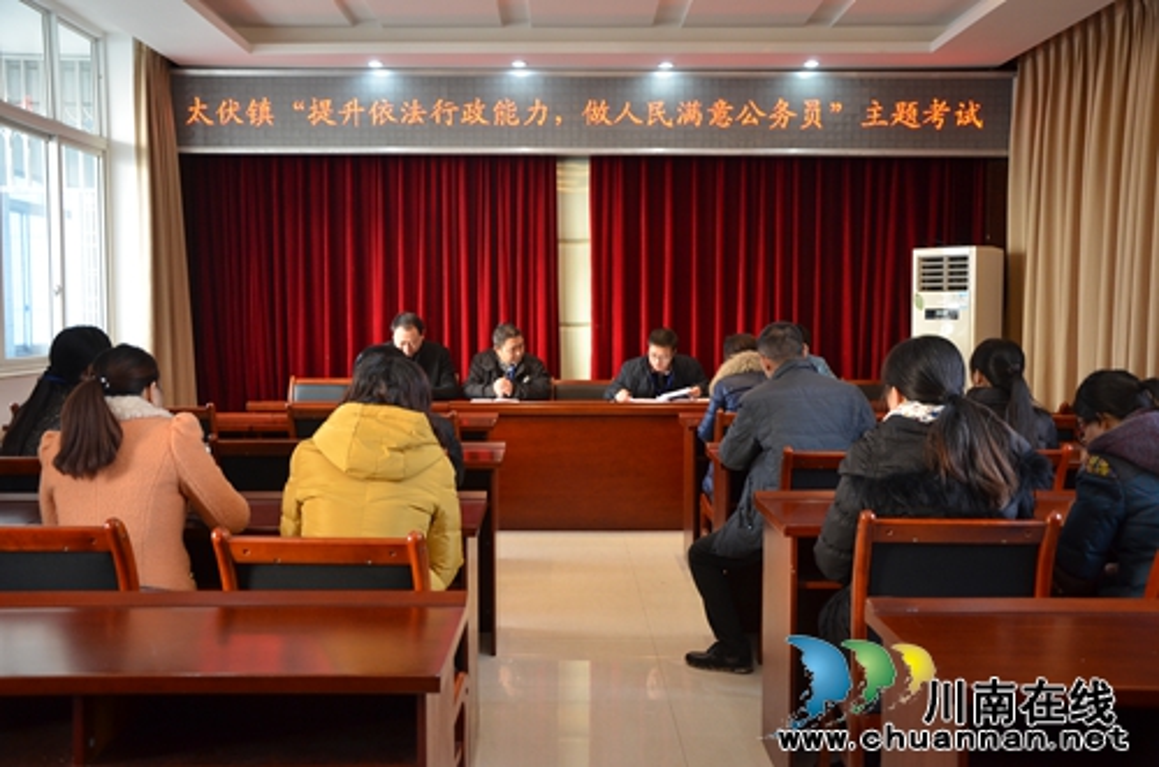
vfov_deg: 35.3
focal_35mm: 38
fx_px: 1205
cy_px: 384
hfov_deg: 51.4
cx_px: 580
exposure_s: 1/60
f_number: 4
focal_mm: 25
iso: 720
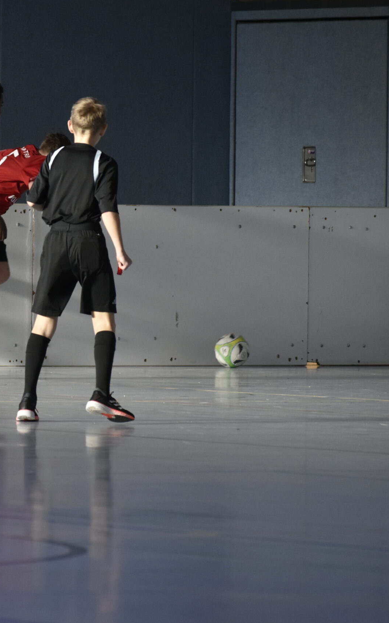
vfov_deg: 5.1
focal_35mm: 414
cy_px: 311
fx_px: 7021
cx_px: -22
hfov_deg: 3.2
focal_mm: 180
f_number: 5.3
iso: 1000
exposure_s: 1/250
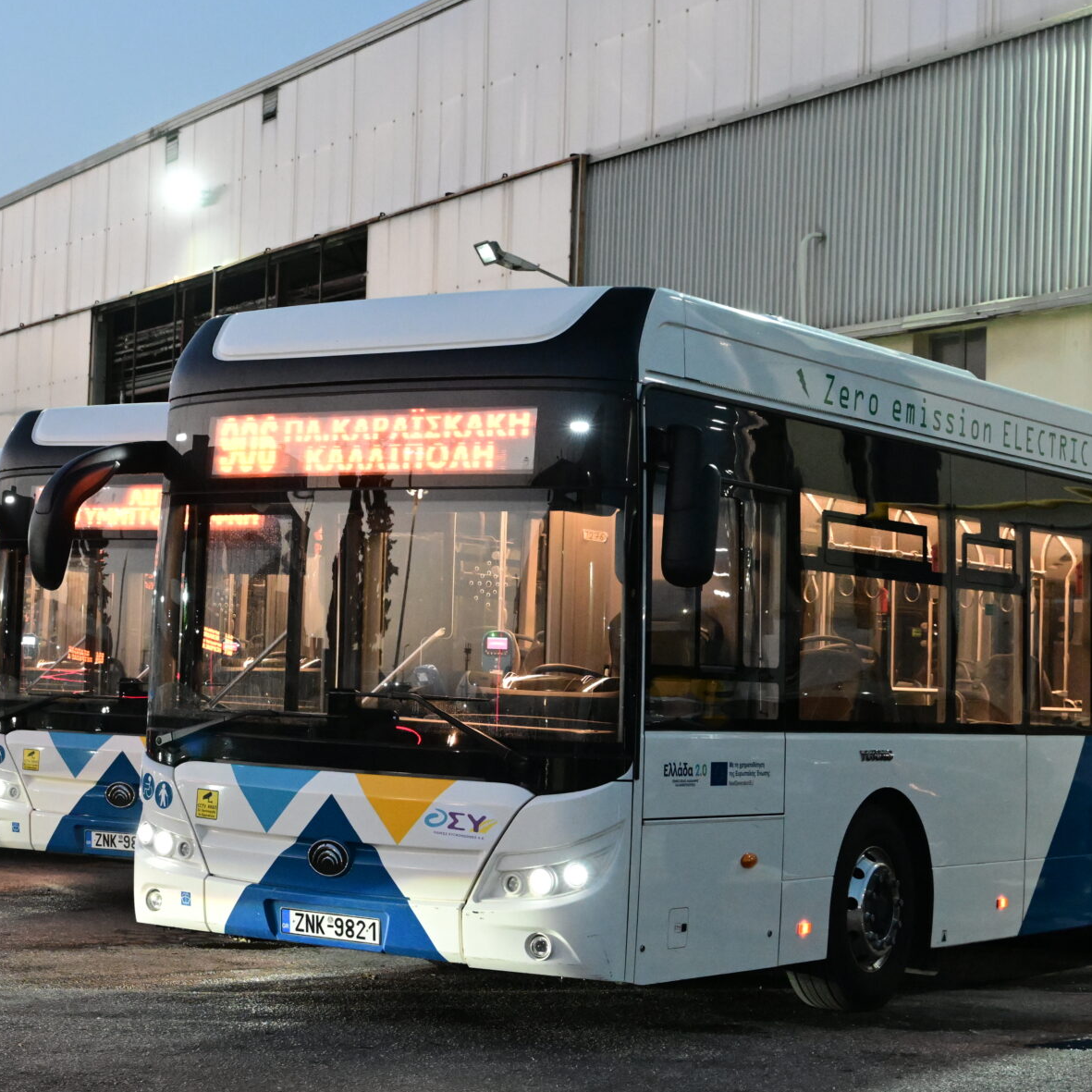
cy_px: 482
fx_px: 2498
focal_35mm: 70
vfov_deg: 24.6
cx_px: 187
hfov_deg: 24.2
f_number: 3.5
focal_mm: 38
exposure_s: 1/200
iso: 6400
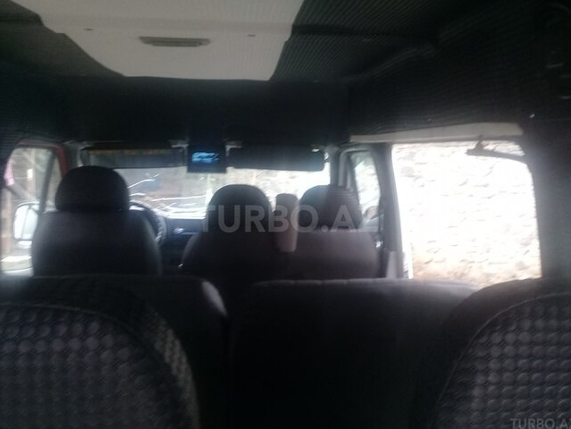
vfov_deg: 44.2
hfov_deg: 56.8
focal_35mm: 32
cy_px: 219
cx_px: 287
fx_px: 528
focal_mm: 3.3
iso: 100
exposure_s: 1/33
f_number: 2.2
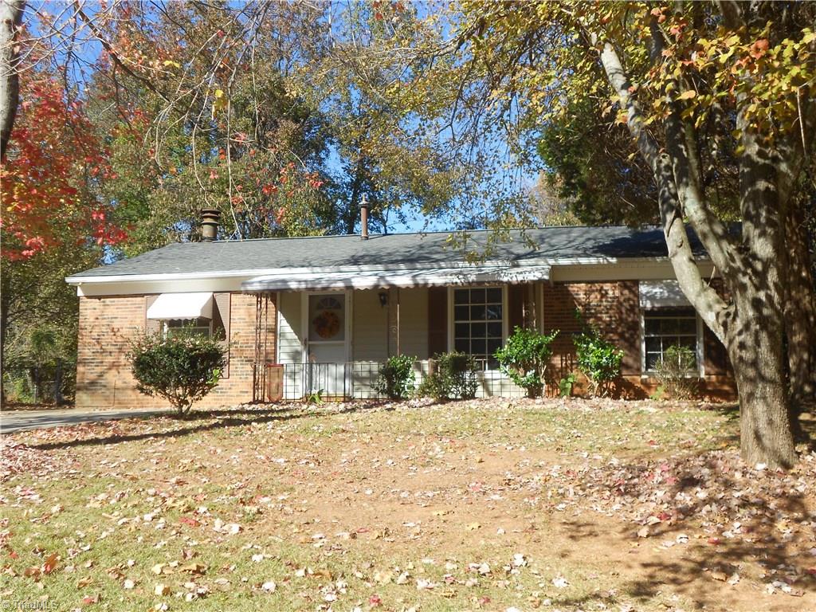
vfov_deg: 38.7
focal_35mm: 37
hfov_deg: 50.1
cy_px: 306
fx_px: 872
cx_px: 408
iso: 80
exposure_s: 1/400
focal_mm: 6.7
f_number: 3.9
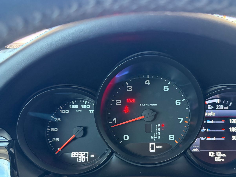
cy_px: 109
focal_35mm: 32
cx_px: 141
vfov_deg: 43.9
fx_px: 218
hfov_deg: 56.4
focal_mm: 6.76
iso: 800
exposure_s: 1/60
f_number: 1.78
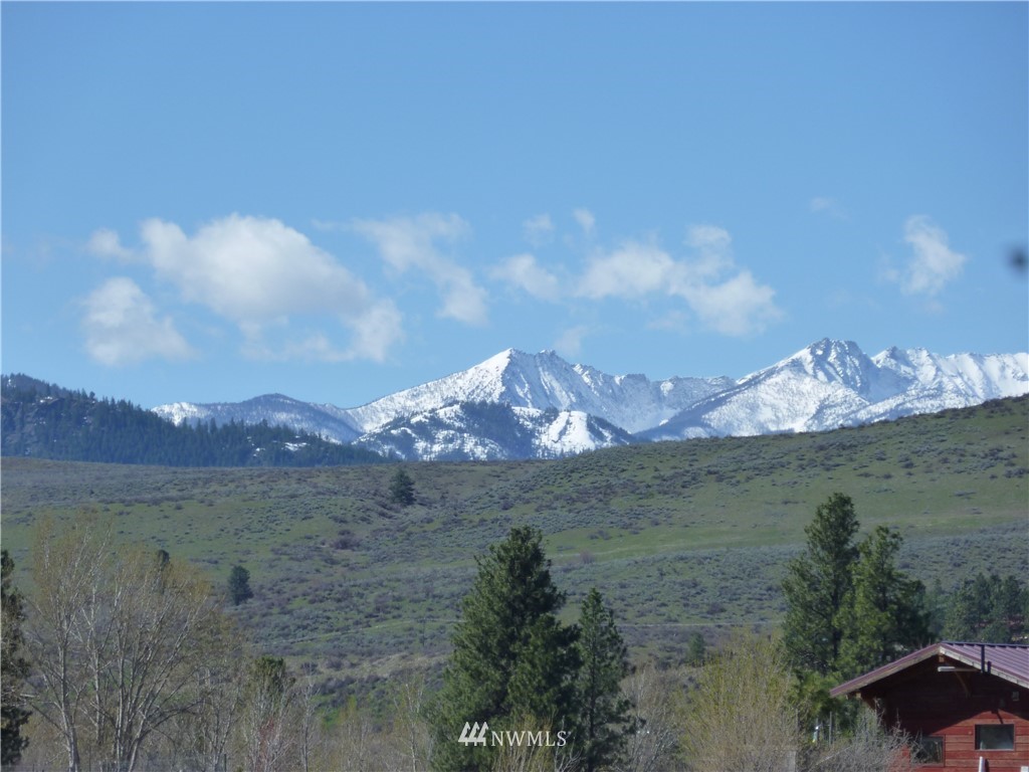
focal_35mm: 200
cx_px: 514
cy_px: 386
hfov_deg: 9.9
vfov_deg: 7.4
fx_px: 5945
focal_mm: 36
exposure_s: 1/400
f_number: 5.9
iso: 125
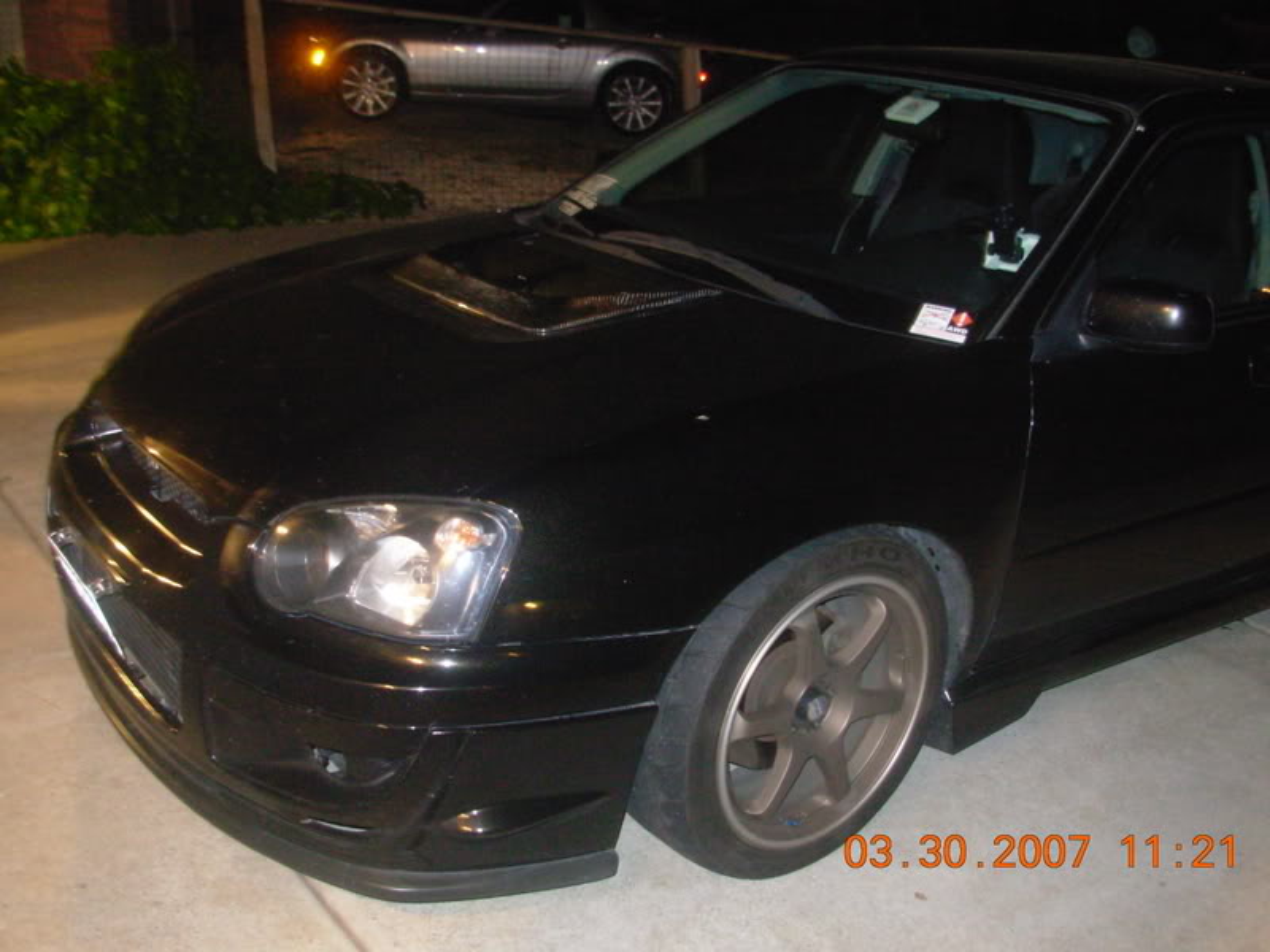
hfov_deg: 49.0
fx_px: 1394
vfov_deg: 37.7
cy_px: 476
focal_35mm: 38
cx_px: 635
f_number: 2.9
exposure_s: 1/4
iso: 200
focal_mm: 6.3
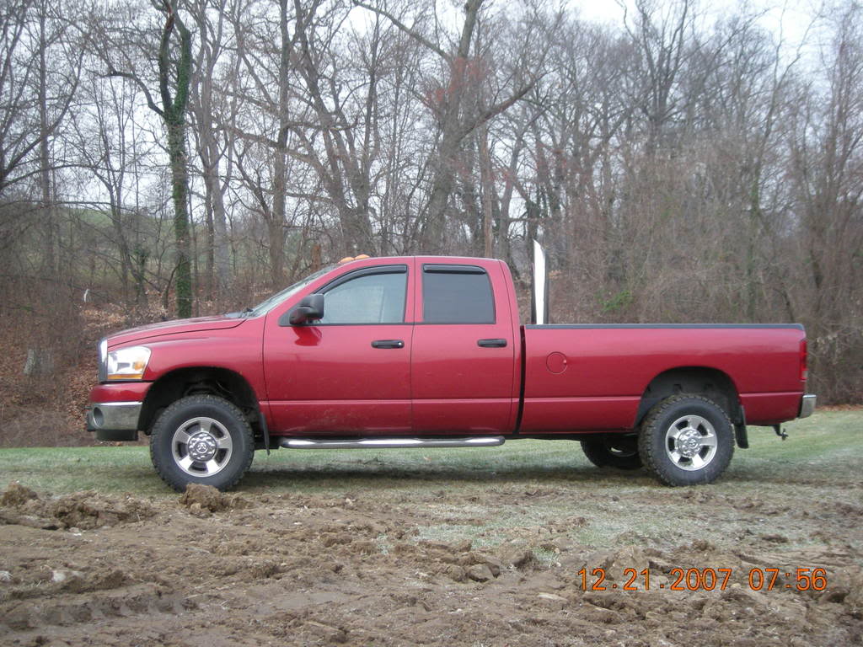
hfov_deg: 42.9
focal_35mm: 44
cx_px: 432
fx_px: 1097
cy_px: 324
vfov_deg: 32.9
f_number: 3.1
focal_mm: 7.1
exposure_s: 1/59.6
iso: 180
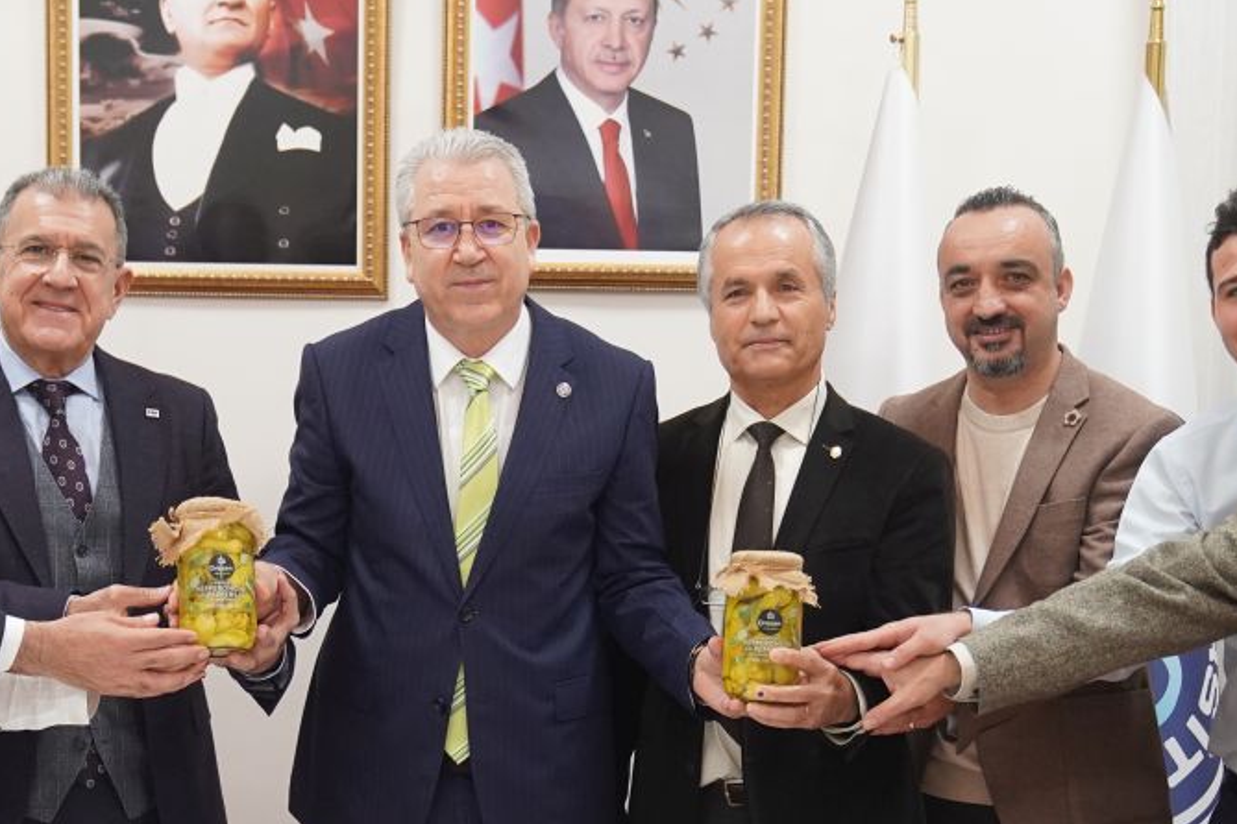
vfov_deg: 18.2
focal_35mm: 74
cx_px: 538
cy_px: 669
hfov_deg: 27.3
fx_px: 2543
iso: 2000
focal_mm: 33
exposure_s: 1/125
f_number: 3.2
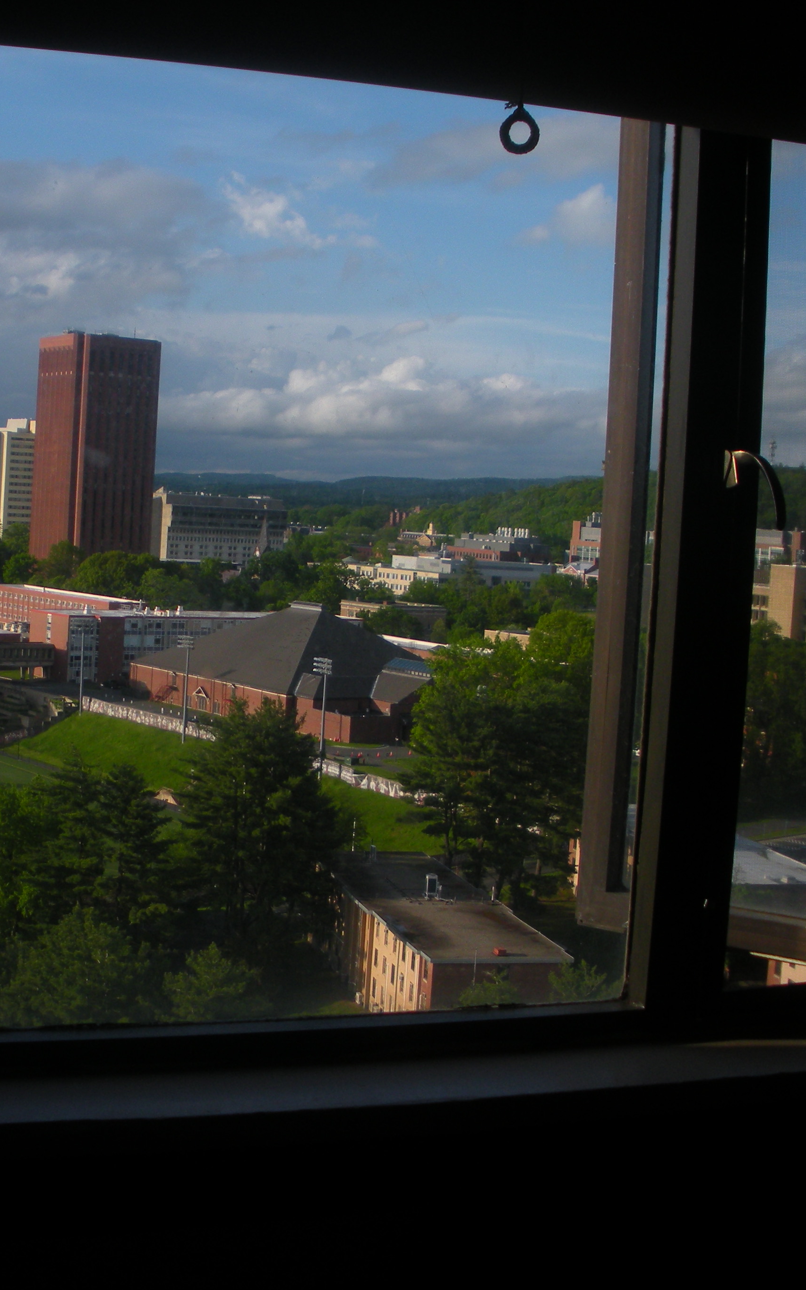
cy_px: 646
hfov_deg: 25.3
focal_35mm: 51
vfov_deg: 39.6
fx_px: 1793
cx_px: 293
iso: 64
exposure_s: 1/608
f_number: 3.5
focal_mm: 6.3
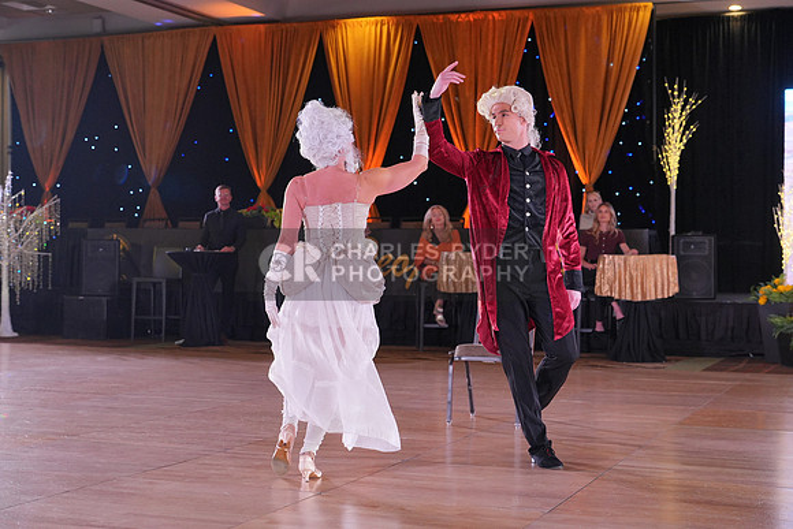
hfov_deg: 33.9
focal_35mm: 59
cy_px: 264
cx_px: 396
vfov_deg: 23.0
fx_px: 1300
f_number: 4
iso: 2000
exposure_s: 1/400
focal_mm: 59
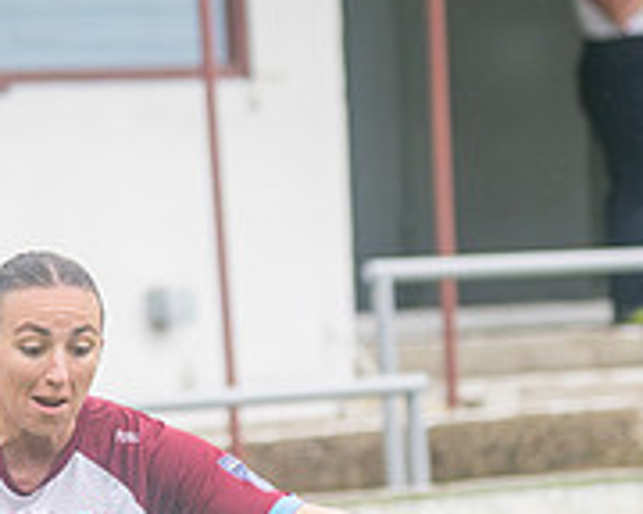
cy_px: 667
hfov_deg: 2.9
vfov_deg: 2.3
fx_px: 12541
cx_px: 53
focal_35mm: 659
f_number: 2.8
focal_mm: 125
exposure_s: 1/1600
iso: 450
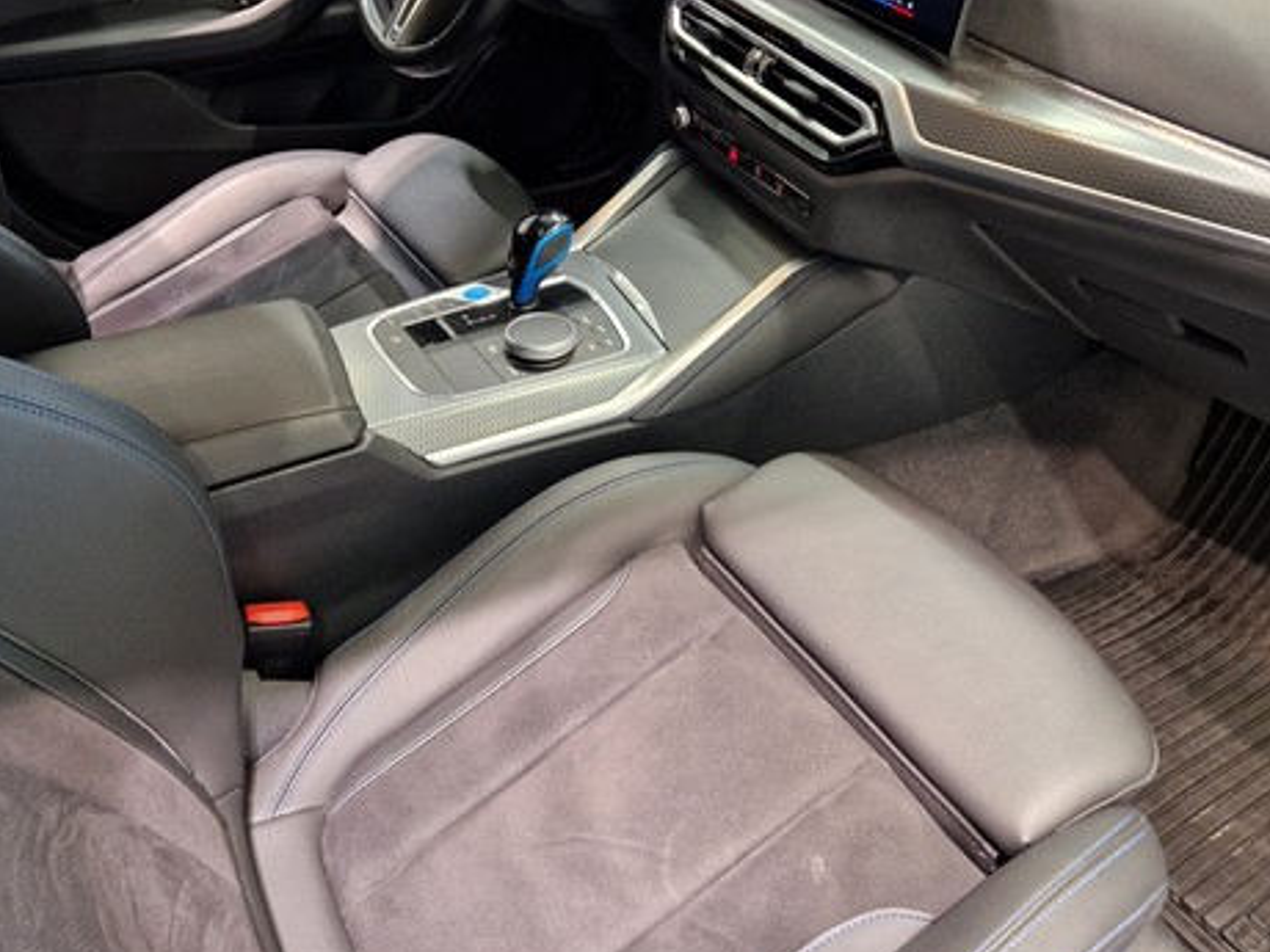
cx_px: 654
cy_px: 328
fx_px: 1174
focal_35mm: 32
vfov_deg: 43.6
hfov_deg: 56.8
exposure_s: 1/61
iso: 320
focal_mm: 5.4
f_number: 1.8
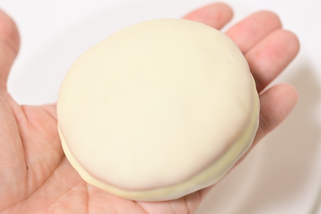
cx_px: 160
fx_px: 535
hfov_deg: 33.4
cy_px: 107
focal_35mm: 60
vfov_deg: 22.6
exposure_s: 1/160
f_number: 5.6
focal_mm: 60
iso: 6400
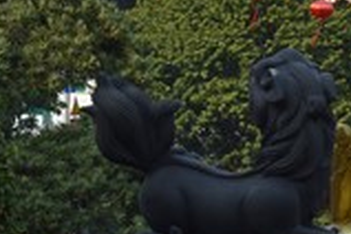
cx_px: 605
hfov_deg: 7.4
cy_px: 139
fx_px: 2632
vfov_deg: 5.1
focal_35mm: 270
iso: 200
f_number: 6.3
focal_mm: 66
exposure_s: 1/640
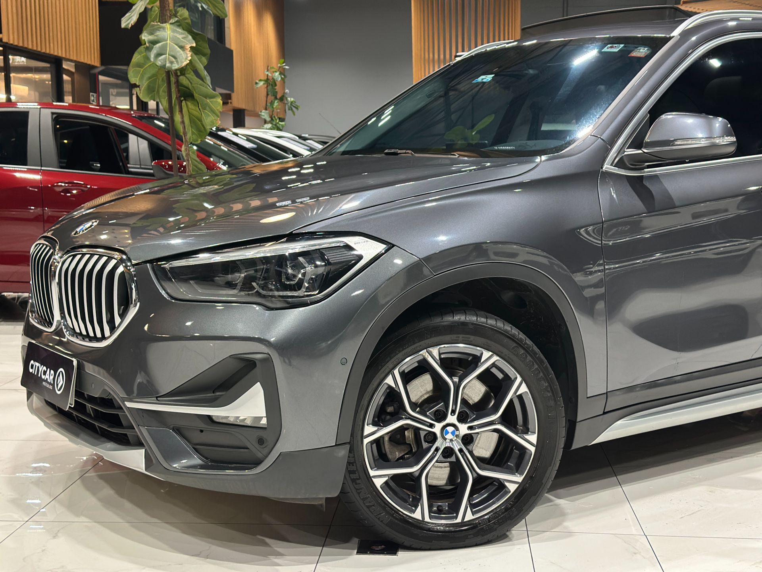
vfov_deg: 30.3
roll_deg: +0.2
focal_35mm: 48
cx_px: 381
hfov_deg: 39.7
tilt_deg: -6.8
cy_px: 286
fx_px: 1057
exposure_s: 1/60
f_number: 1.78
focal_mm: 6.86
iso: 250
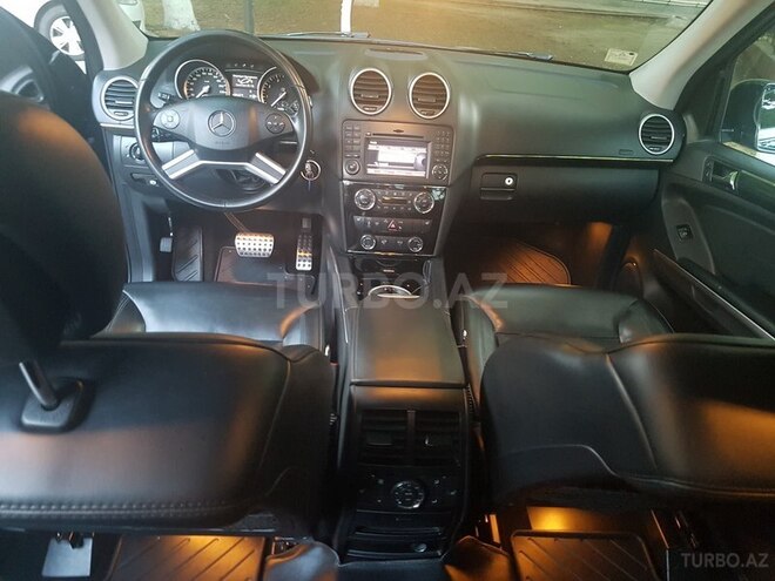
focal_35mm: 26
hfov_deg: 67.3
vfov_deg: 53.1
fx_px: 582
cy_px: 290
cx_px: 388
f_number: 1.7
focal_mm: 4.2
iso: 320
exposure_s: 1/10
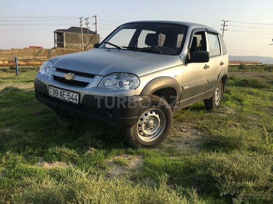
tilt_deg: -10.0
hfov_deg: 61.7
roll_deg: -2.7
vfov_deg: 48.2
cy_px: 102
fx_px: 229
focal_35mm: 29
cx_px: 136
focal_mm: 4.15
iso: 25
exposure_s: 1/827
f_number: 2.2
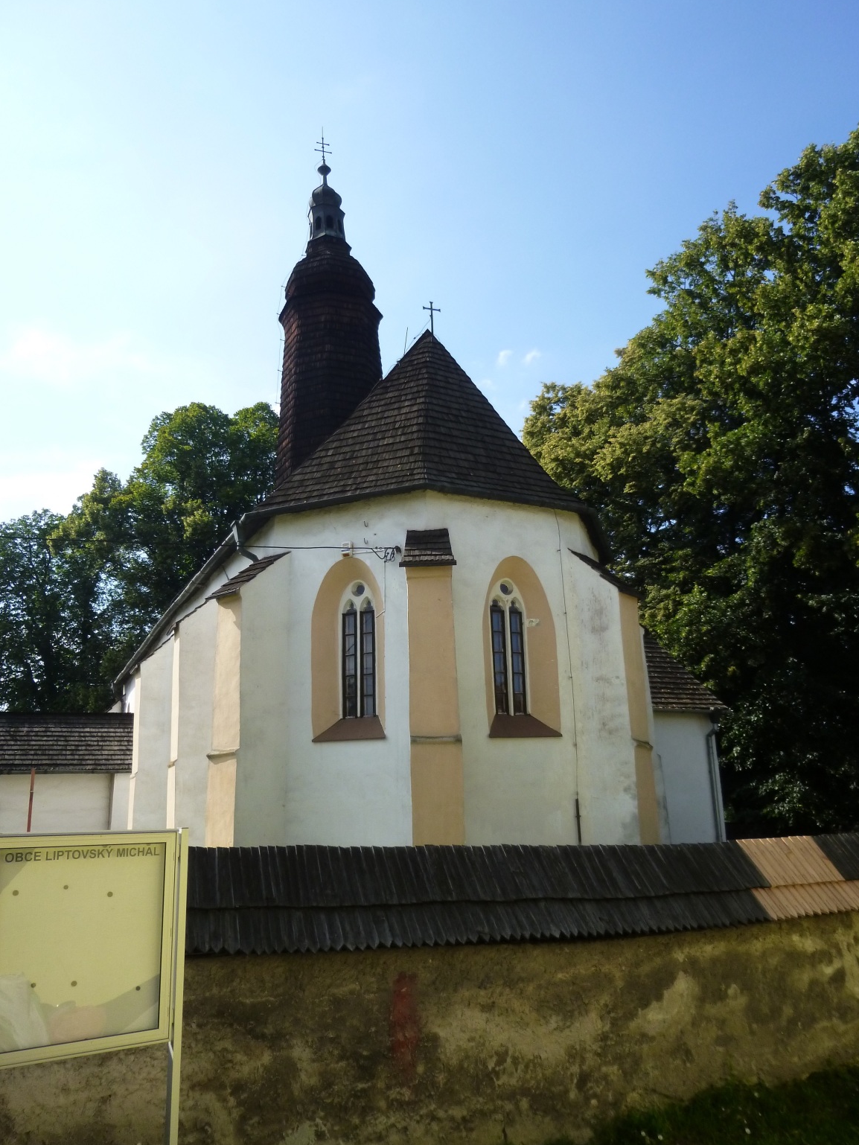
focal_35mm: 26
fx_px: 860
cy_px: 552
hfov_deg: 53.1
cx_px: 434
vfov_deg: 67.3
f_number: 3.1
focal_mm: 4.5
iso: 160
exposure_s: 1/640
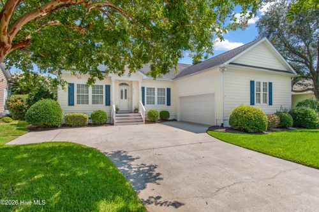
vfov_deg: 67.3
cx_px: 160
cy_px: 106
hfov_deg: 90.0
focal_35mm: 18
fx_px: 159
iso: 100
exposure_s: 1/320
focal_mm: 12
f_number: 9
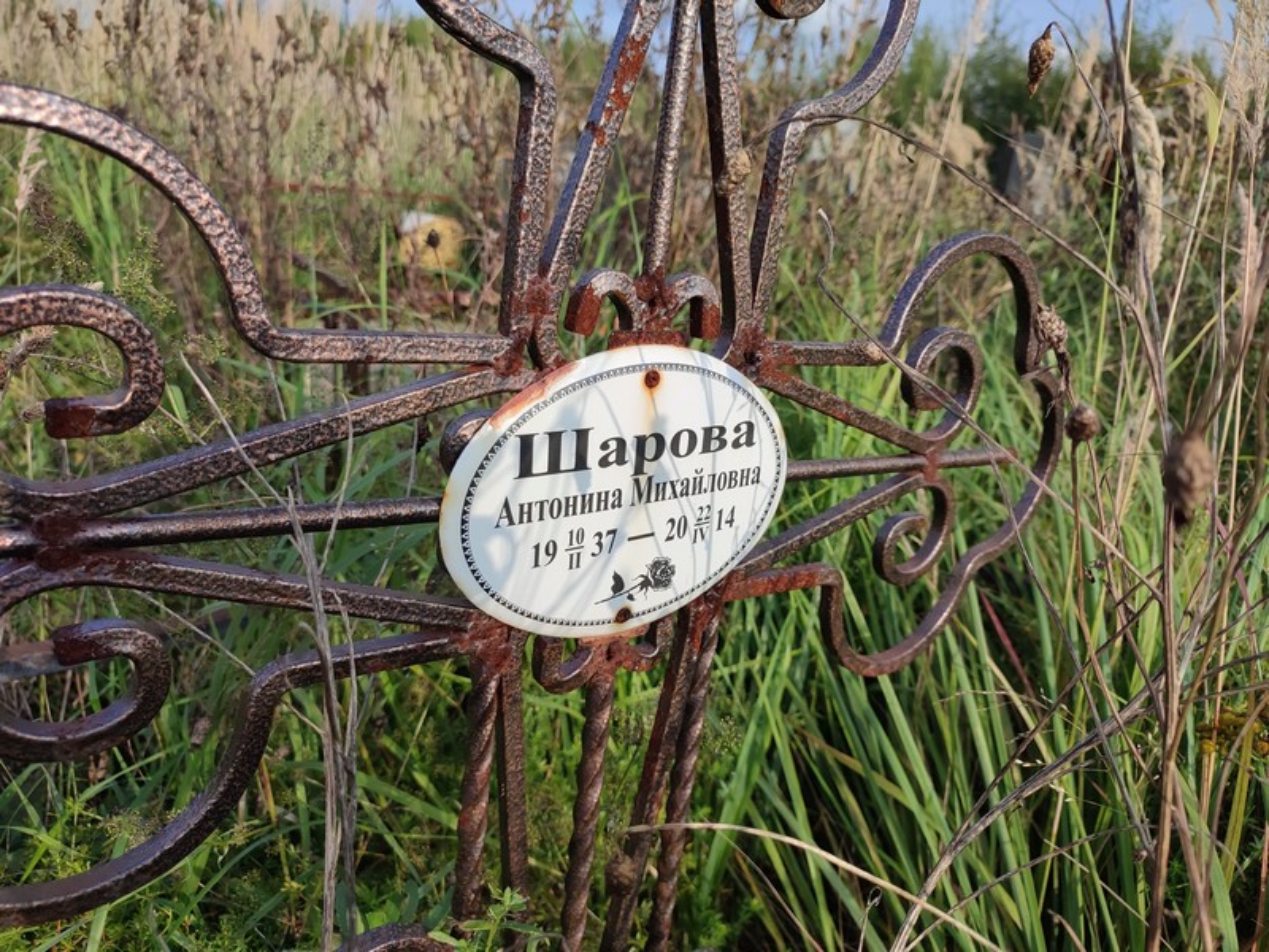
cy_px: 476
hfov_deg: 69.4
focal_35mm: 25
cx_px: 634
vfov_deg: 54.9
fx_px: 916
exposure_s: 1/514
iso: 50
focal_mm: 6.04
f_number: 1.9
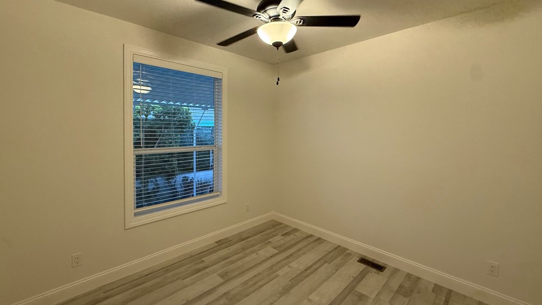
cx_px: 263
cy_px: 137
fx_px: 230
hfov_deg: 99.3
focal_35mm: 16
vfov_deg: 66.9
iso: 320
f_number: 2.2
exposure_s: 1/60
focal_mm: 2.22
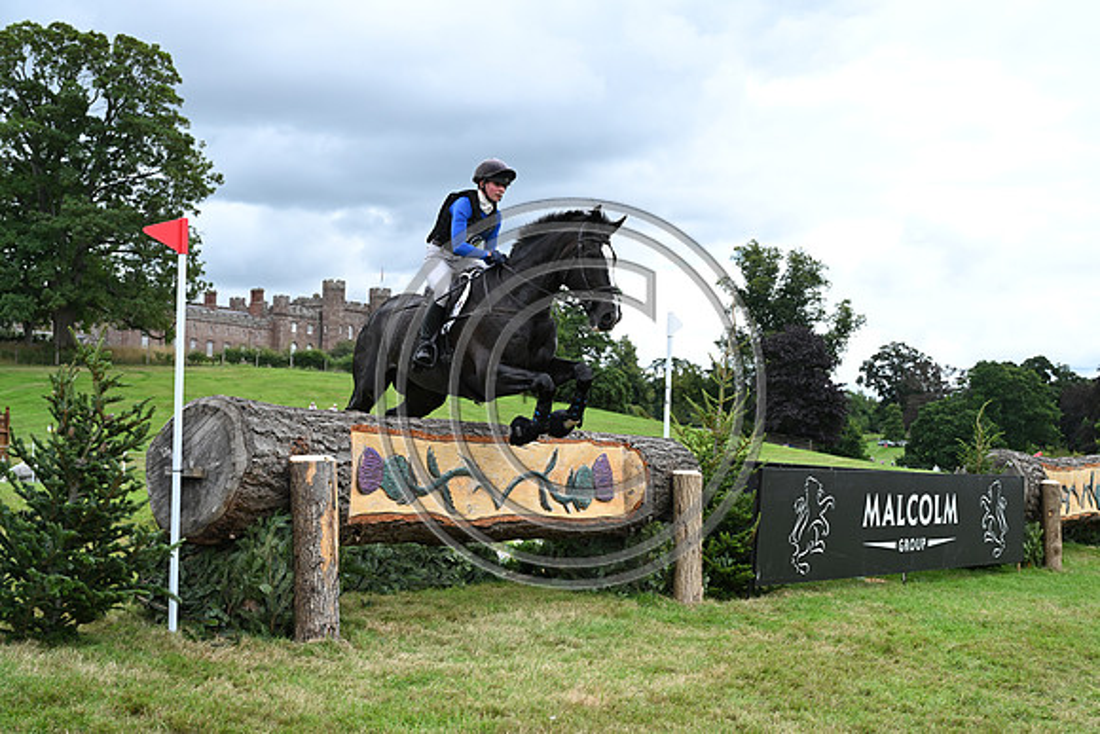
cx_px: 550
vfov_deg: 27.0
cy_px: 367
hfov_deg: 39.6
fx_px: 1528
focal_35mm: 50
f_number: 5.6
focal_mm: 50
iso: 720
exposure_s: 1/1250
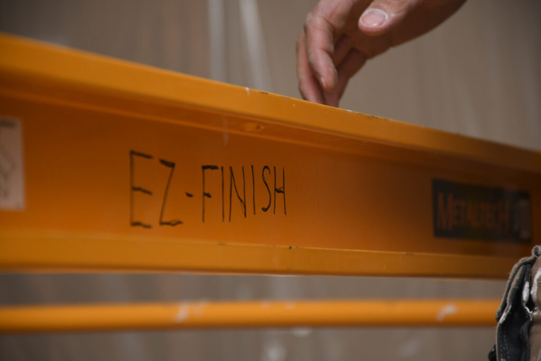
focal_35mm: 210
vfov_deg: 6.5
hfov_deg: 9.8
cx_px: 270
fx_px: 3156
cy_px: 180
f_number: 5.6
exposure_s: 1/100
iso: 800
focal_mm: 140
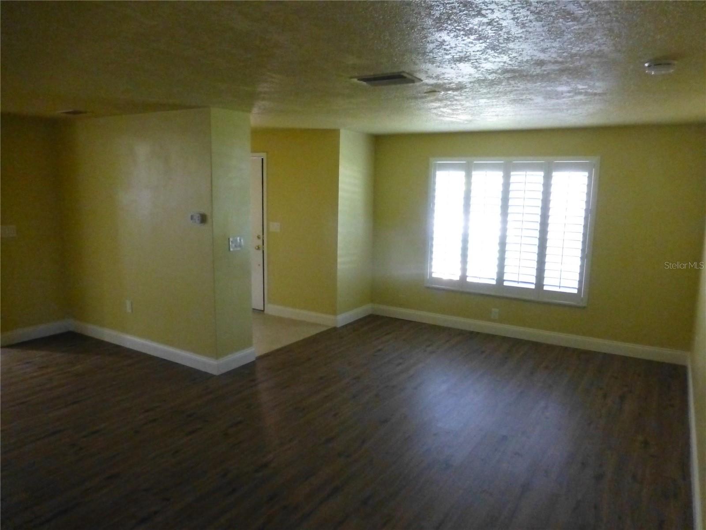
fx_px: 489
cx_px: 353
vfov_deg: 56.8
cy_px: 265
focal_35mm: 24
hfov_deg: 71.6
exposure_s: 1/50
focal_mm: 4.3
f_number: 3.3
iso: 1600
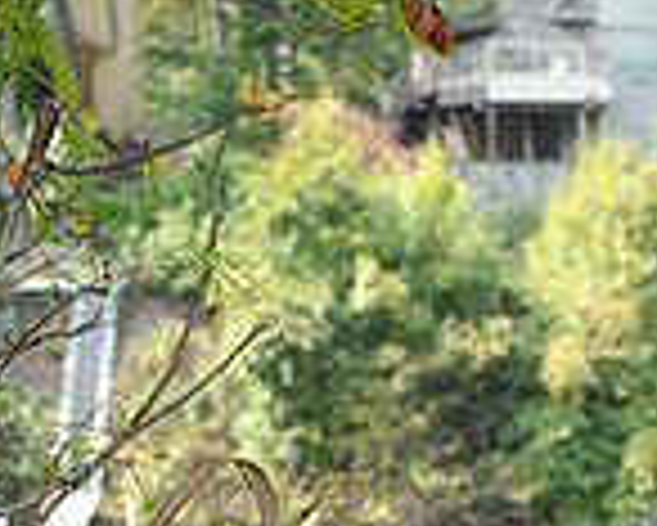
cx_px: 842
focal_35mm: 205
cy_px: 1227
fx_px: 3989
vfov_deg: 7.1
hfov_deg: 9.3
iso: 500
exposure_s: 1/250
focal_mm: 55
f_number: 6.3
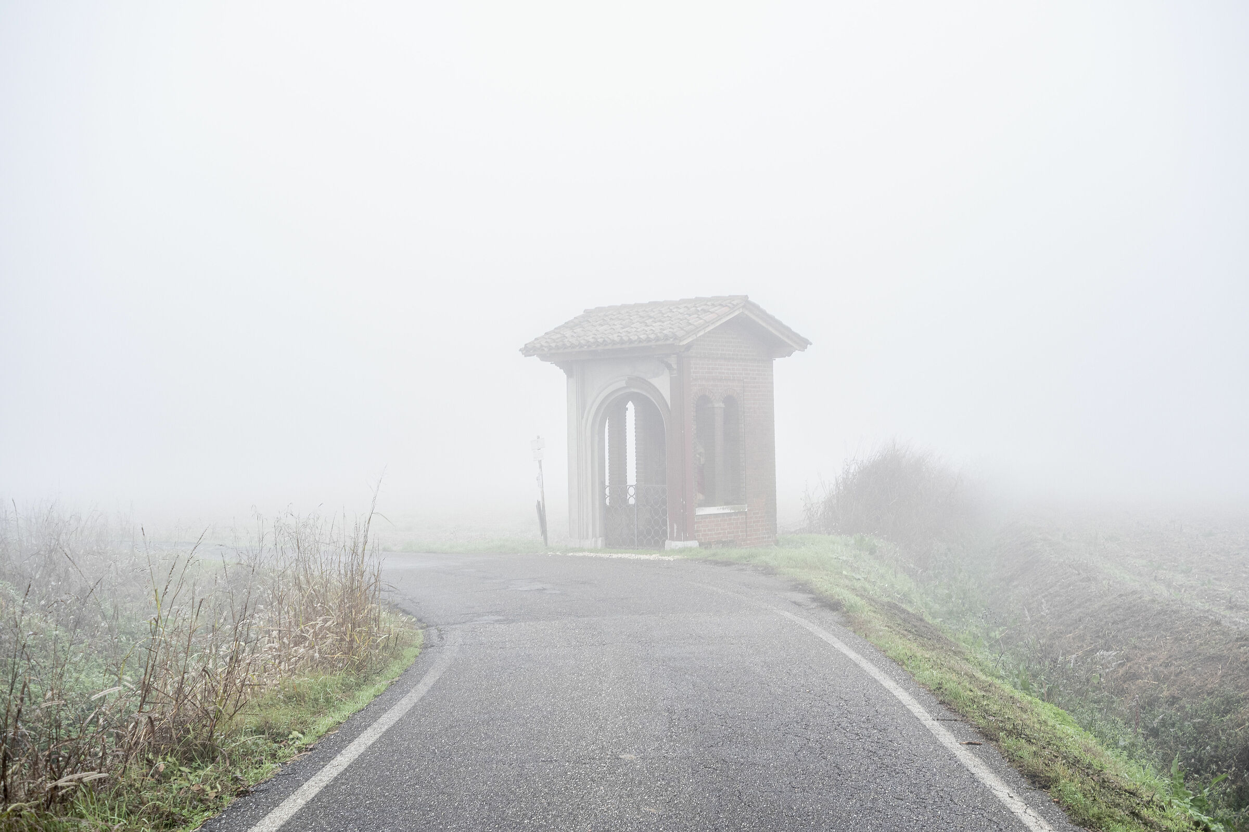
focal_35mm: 41
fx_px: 1422
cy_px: 416
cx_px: 624
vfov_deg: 32.6
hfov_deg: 47.4
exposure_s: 1/100
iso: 200
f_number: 4.5
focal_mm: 27
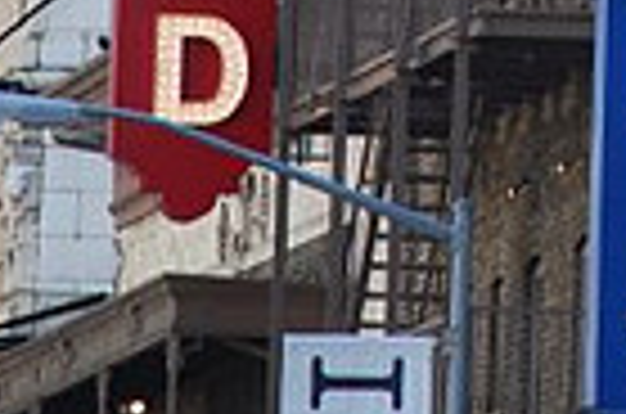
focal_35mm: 848
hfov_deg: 2.4
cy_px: -385
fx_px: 14714
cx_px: 842
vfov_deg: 1.6
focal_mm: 135
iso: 200
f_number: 6.3
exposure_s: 1/125
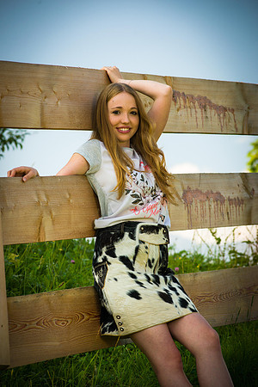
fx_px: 1451
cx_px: 129
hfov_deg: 10.2
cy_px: 194
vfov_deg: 15.2
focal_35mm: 135
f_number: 6.3
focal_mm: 135
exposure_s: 1/250
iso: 100
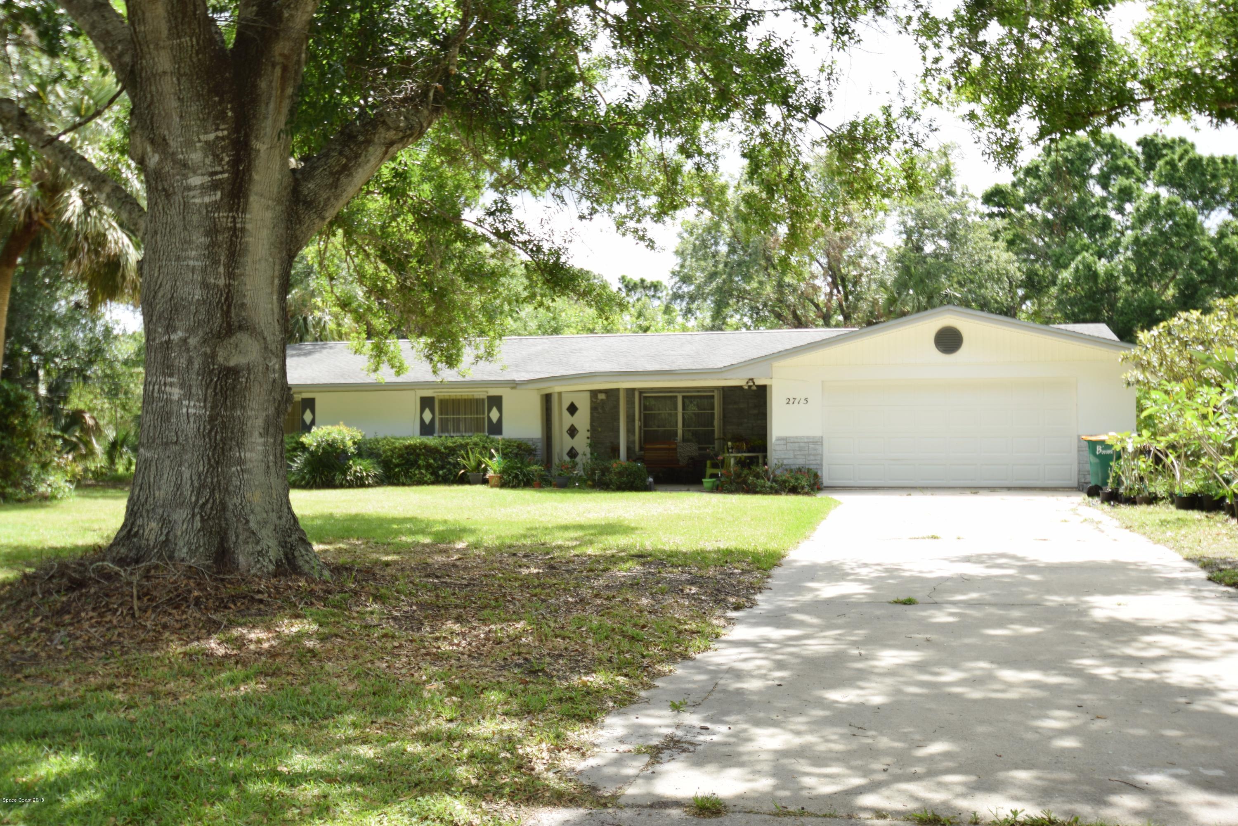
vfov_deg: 36.9
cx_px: 619
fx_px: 1238
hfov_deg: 53.1
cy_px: 413
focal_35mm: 36
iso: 100
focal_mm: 24
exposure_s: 1/200
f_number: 5.6
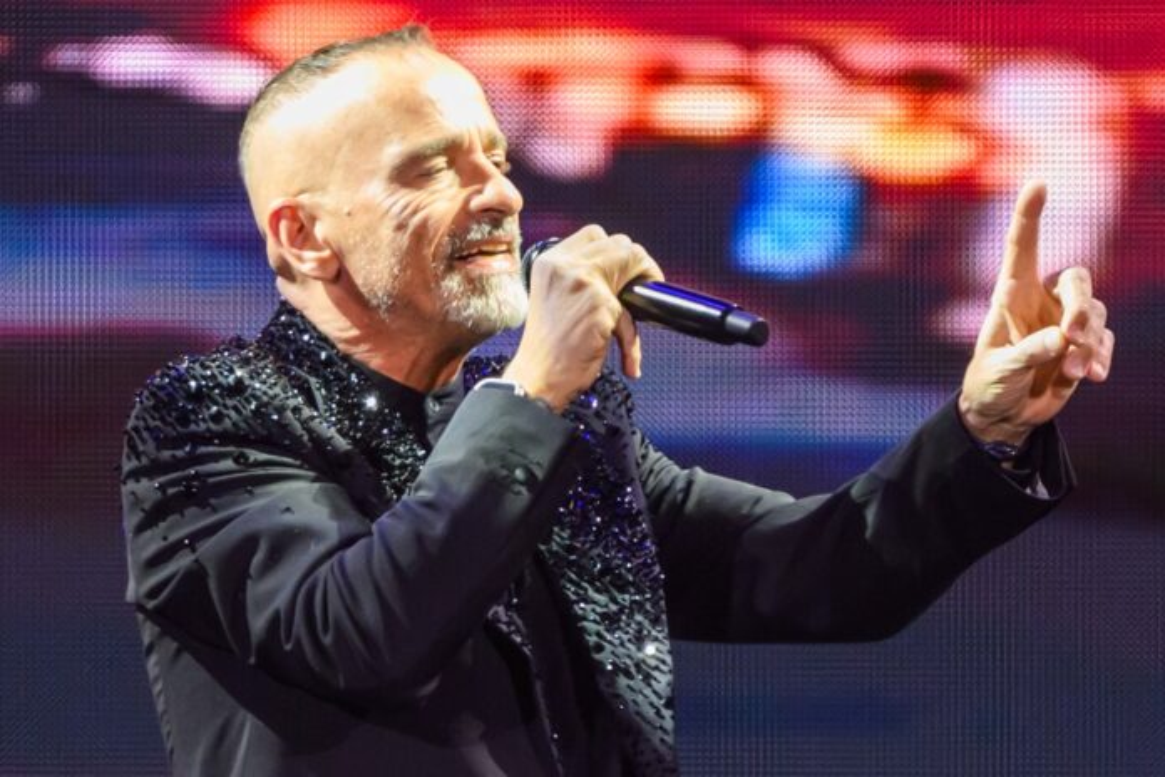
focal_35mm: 560
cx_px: 582
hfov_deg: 3.7
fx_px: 18121
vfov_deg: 2.5
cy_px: 388
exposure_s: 1/400
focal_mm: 560
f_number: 4
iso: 4000
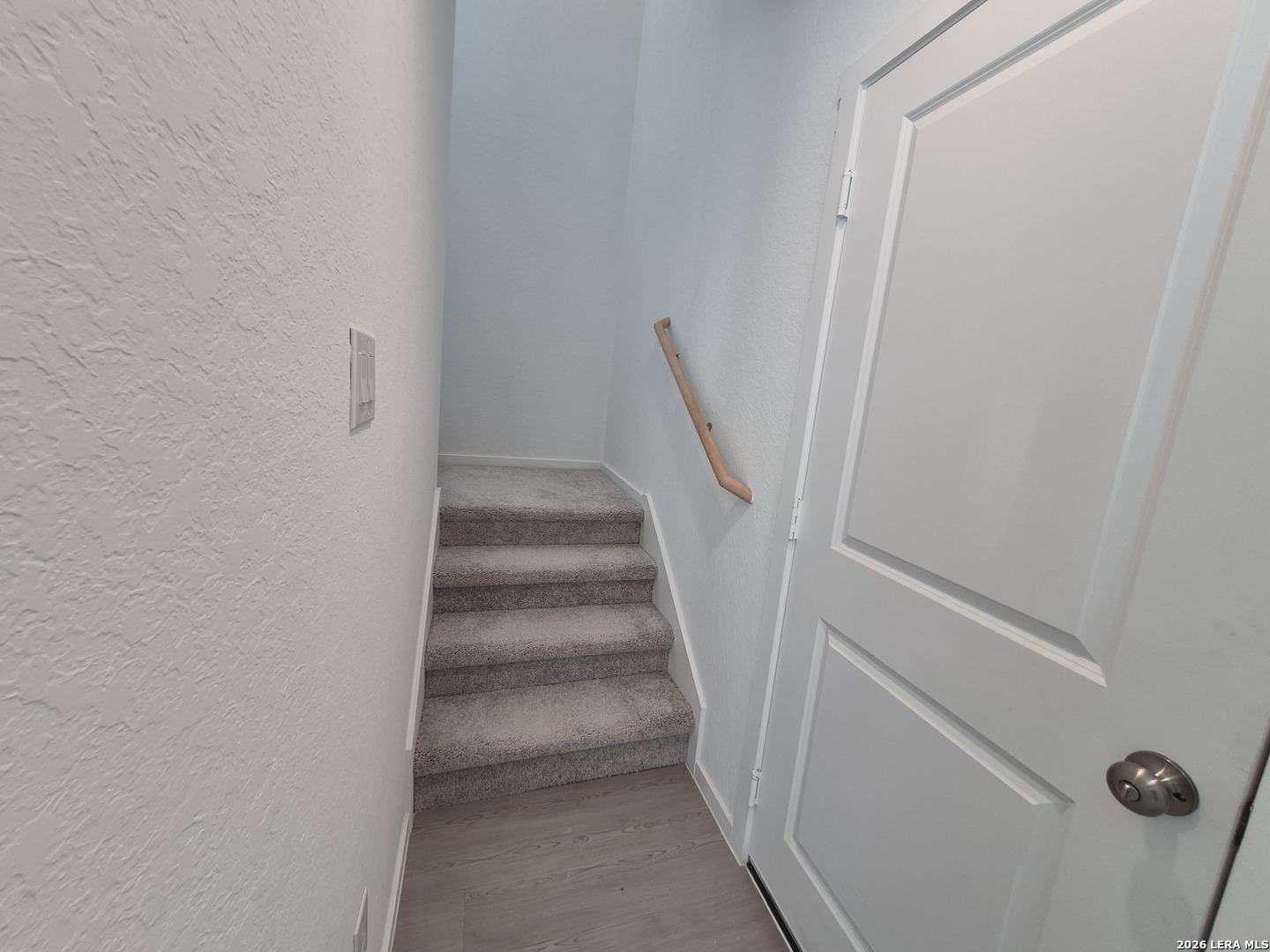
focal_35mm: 13
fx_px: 477
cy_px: 476
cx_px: 635
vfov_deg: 89.9
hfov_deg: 106.2
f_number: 2.2
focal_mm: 1.74
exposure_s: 1/60
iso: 64
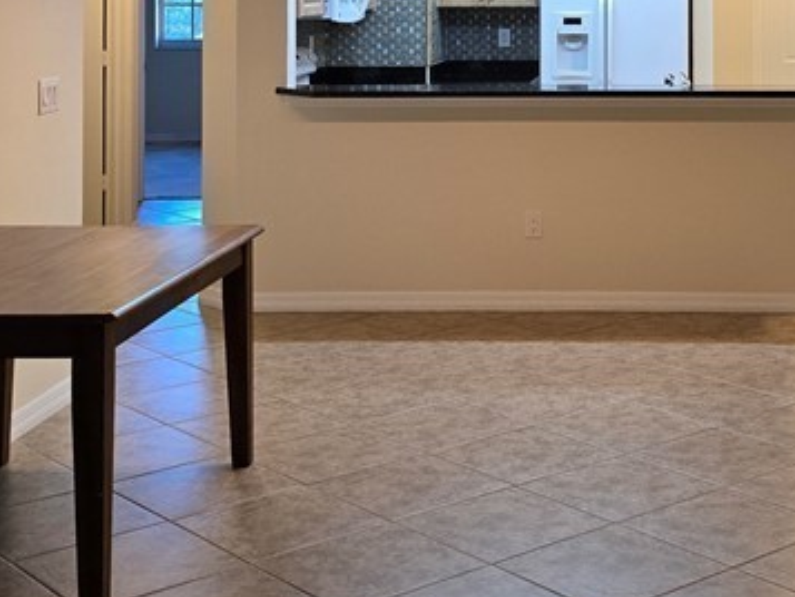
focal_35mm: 66
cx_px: 632
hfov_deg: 28.8
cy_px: -20
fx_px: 1516
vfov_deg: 21.4
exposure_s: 1/120
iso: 250
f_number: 1.7
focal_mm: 6.3
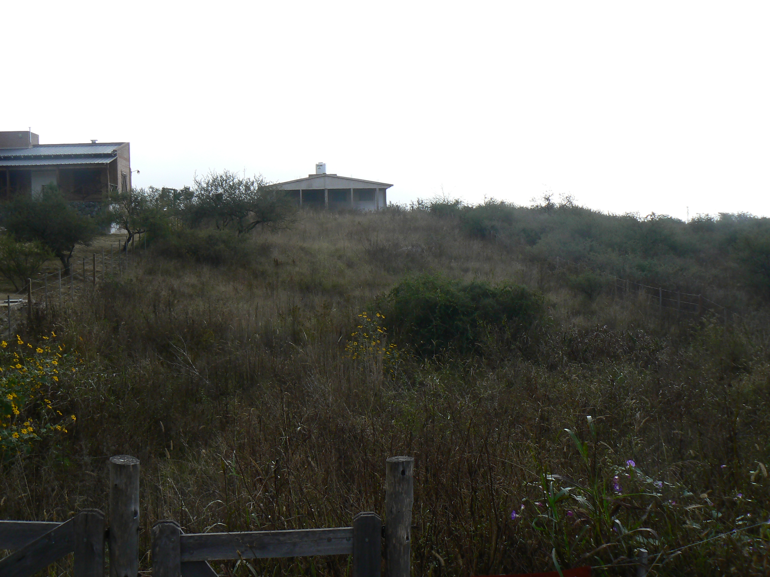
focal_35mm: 36
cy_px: 288
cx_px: 385
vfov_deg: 39.7
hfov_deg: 51.4
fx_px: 801
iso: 80
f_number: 5.6
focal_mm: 6
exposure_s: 1/500
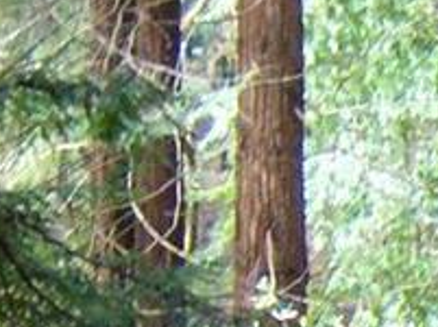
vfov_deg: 5.3
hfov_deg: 6.8
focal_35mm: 269
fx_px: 3398
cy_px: 831
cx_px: 1181
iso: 160
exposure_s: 1/60
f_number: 2.8
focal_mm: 7.5
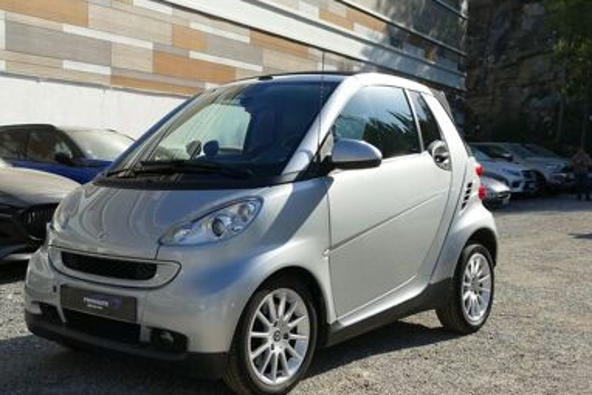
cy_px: 211
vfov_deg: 30.5
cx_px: 246
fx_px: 724
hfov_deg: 44.3
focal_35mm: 44
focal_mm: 12.9
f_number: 3.1
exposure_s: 1/1600
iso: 125
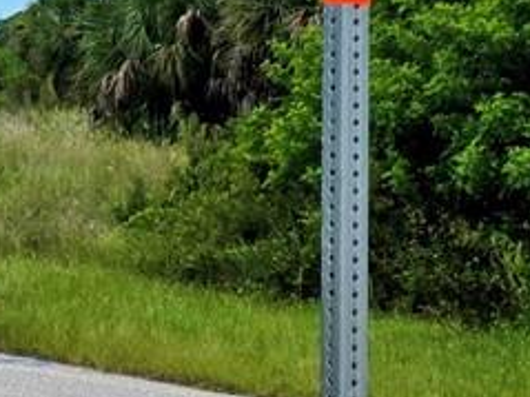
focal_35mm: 154
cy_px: -313
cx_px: -67
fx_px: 2357
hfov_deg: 12.6
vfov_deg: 9.2
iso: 80
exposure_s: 1/6355
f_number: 1.7
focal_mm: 6.25
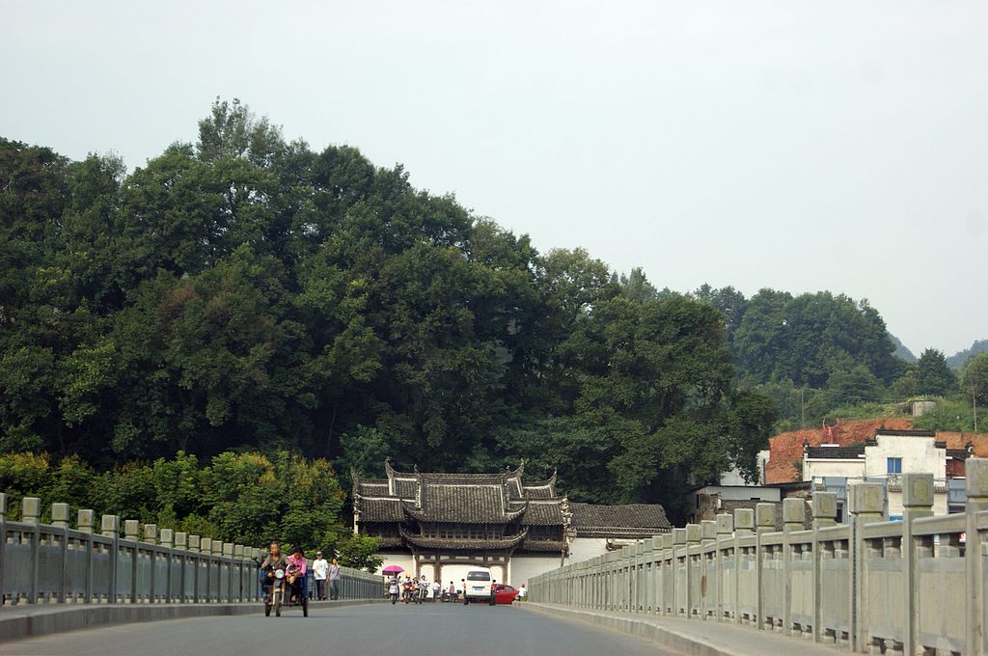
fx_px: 2261
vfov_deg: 16.5
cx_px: 494
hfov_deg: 24.6
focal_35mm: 82
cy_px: 328
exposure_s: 1/200
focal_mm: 55
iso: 160
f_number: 5.6
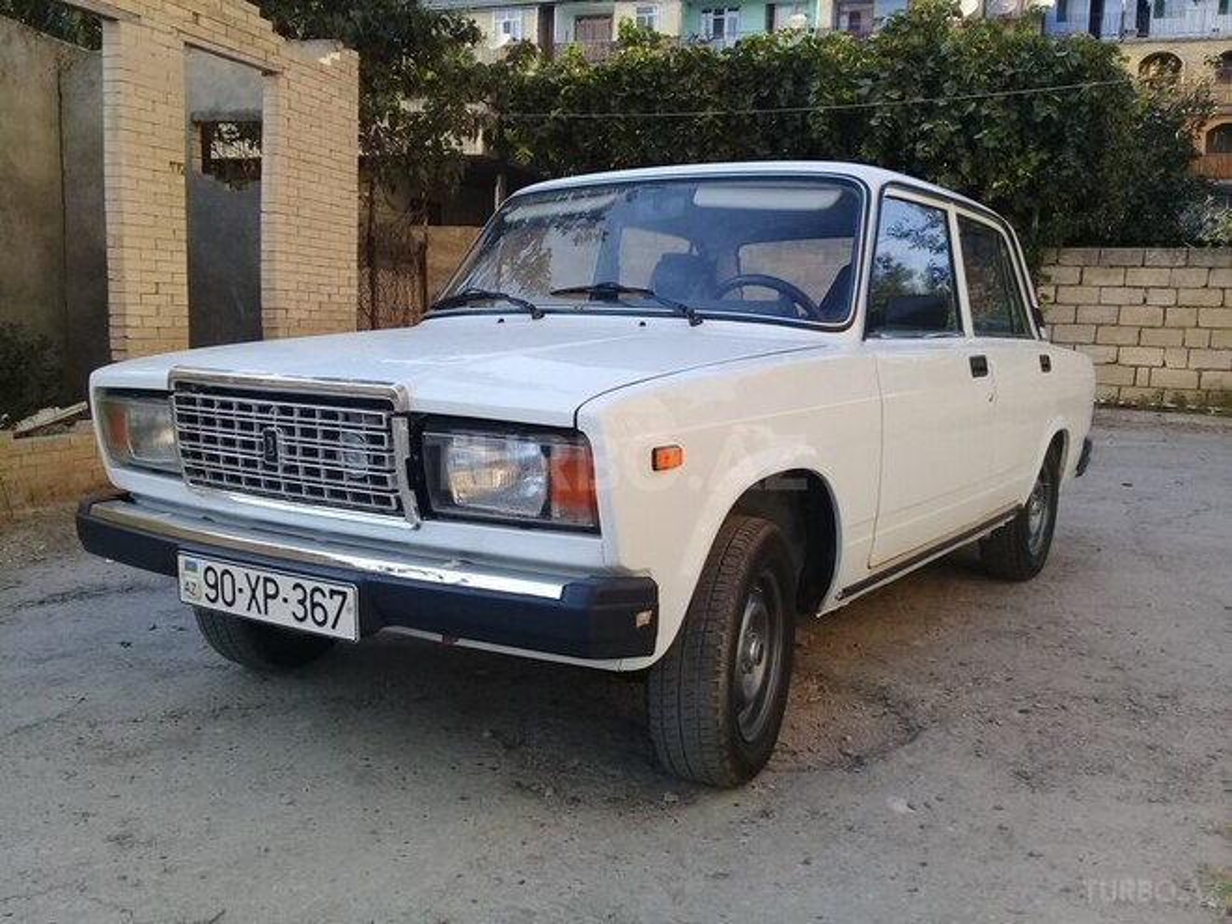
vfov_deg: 45.4
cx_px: 616
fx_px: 1103
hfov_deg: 58.4
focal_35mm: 31
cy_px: 462
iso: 50
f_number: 2.2
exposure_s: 1/287
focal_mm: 3.3
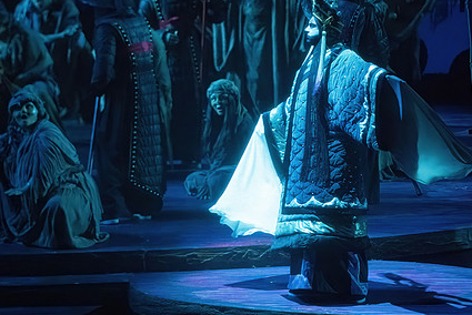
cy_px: 121
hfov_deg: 7.5
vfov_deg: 5.0
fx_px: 3582
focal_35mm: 273
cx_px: 288
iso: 20000
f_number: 4.5
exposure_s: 1/400
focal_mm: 200
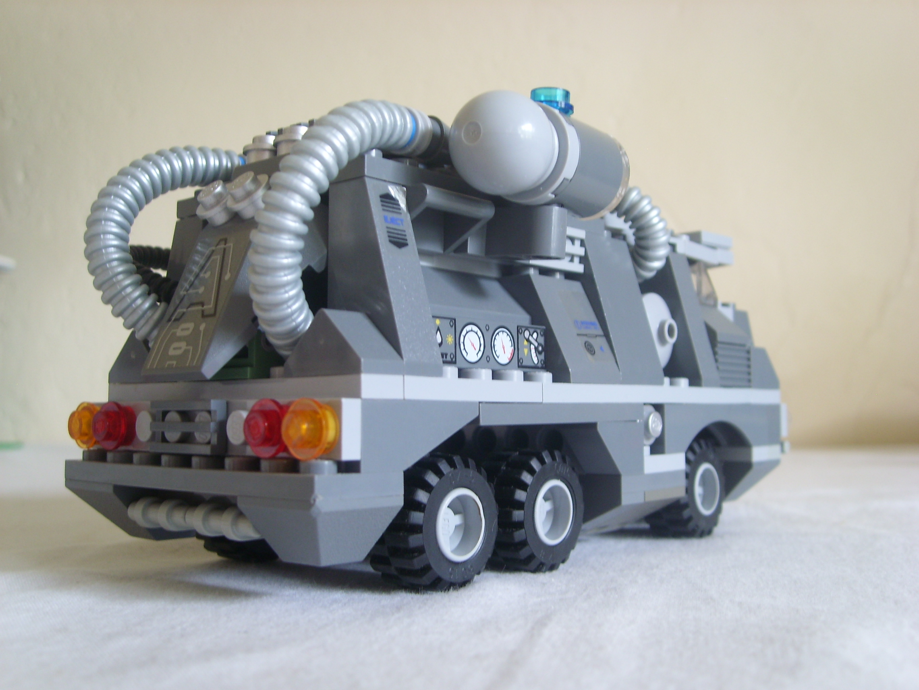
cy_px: 345
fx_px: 929
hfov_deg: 52.6
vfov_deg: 40.7
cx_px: 460
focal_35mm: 35
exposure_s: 1/5
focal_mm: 5.8
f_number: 2.8
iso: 50
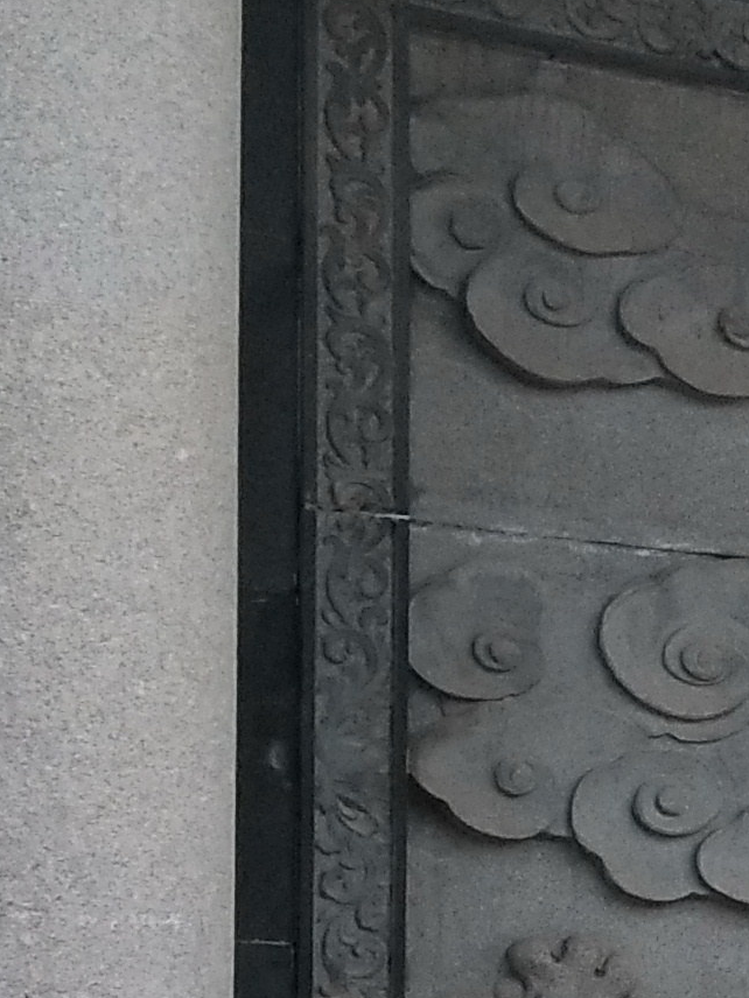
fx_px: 4039
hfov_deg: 9.3
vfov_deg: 13.8
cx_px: 1883
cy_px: 1076
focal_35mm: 140
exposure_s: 1/400
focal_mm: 3.88
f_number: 2
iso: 80
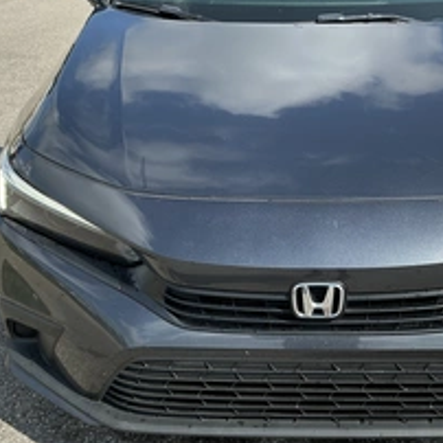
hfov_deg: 34.4
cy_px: 208
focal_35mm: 49
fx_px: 709
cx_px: 294
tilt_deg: -25.9
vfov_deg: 34.7
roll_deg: -0.2
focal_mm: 3
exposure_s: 1/1035
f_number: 1.8
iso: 25
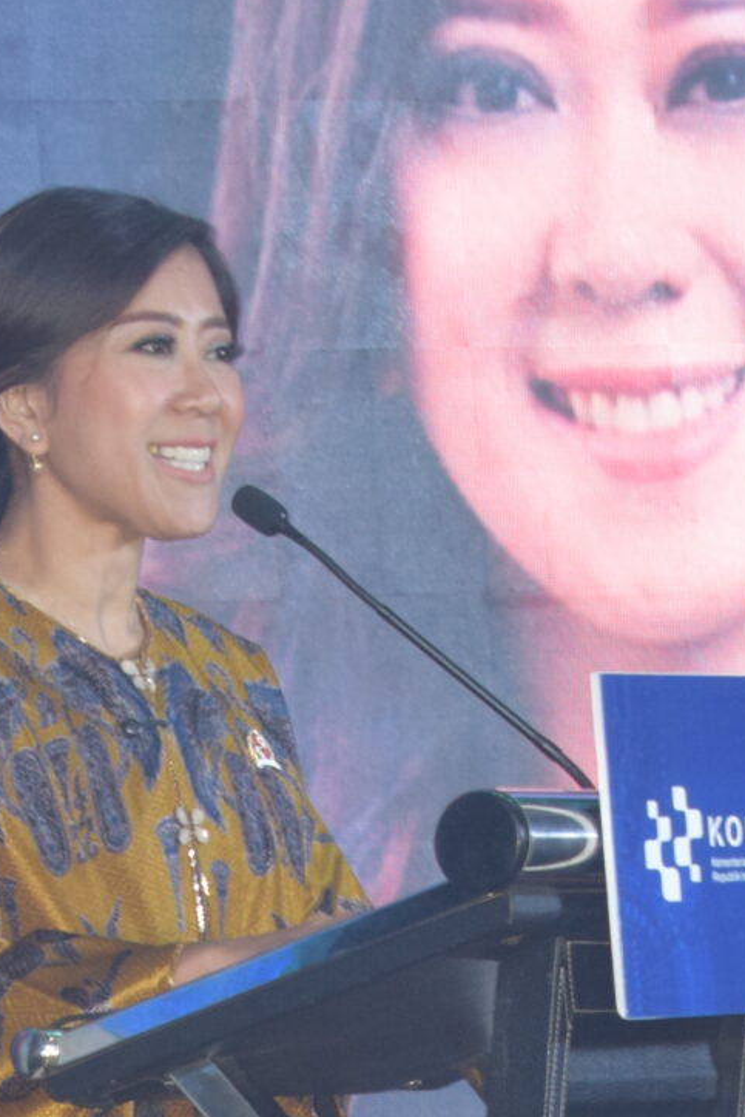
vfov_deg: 7.0
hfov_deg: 4.7
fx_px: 9052
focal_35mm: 292
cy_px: 1364
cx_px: 208
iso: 800
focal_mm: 55
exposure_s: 1/60
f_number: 5.6
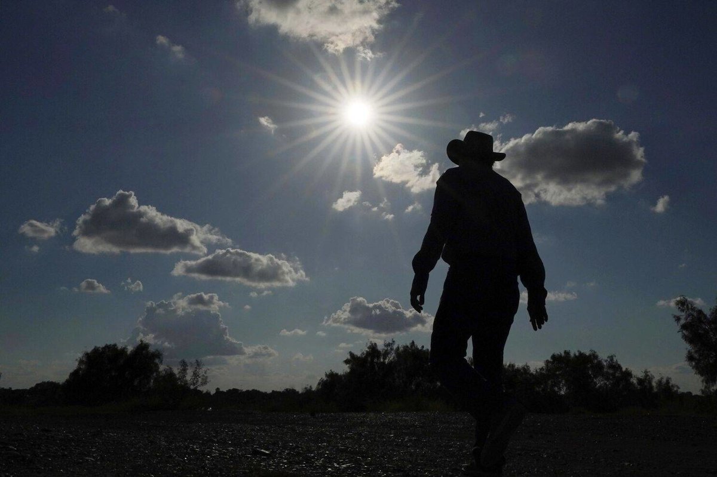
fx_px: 319
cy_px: 238
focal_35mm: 16
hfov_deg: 96.8
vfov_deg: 73.7
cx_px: 358
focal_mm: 16
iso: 320
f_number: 22
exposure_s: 1/4000
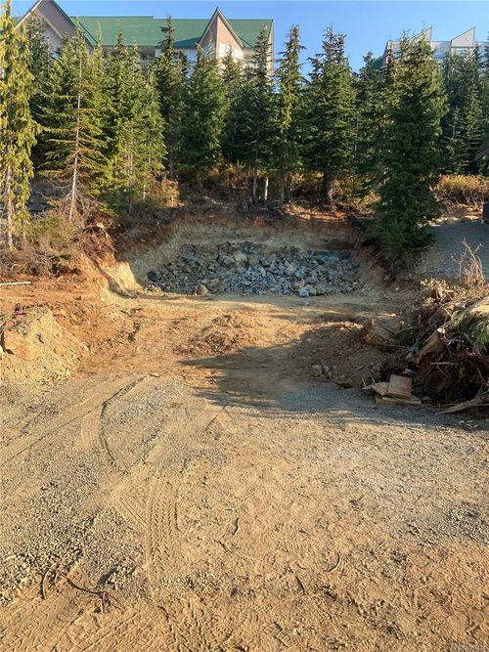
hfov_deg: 49.7
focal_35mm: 28
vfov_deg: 63.5
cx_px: 244
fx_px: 528
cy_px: 326
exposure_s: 1/685
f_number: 1.8
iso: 20
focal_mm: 3.99
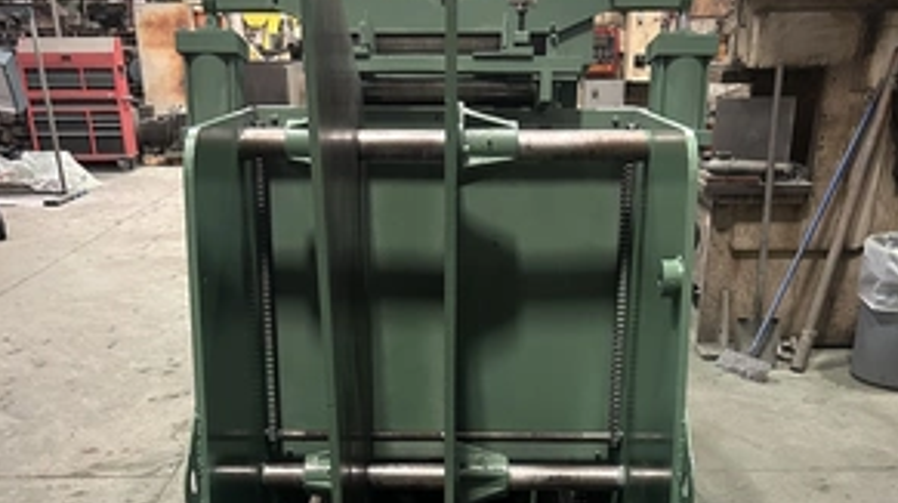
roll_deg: +0.8
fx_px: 928
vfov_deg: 28.9
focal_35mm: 39
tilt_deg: -25.4
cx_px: 447
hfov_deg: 51.7
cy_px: 472
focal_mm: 5.7
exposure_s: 1/40
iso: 640
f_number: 1.5
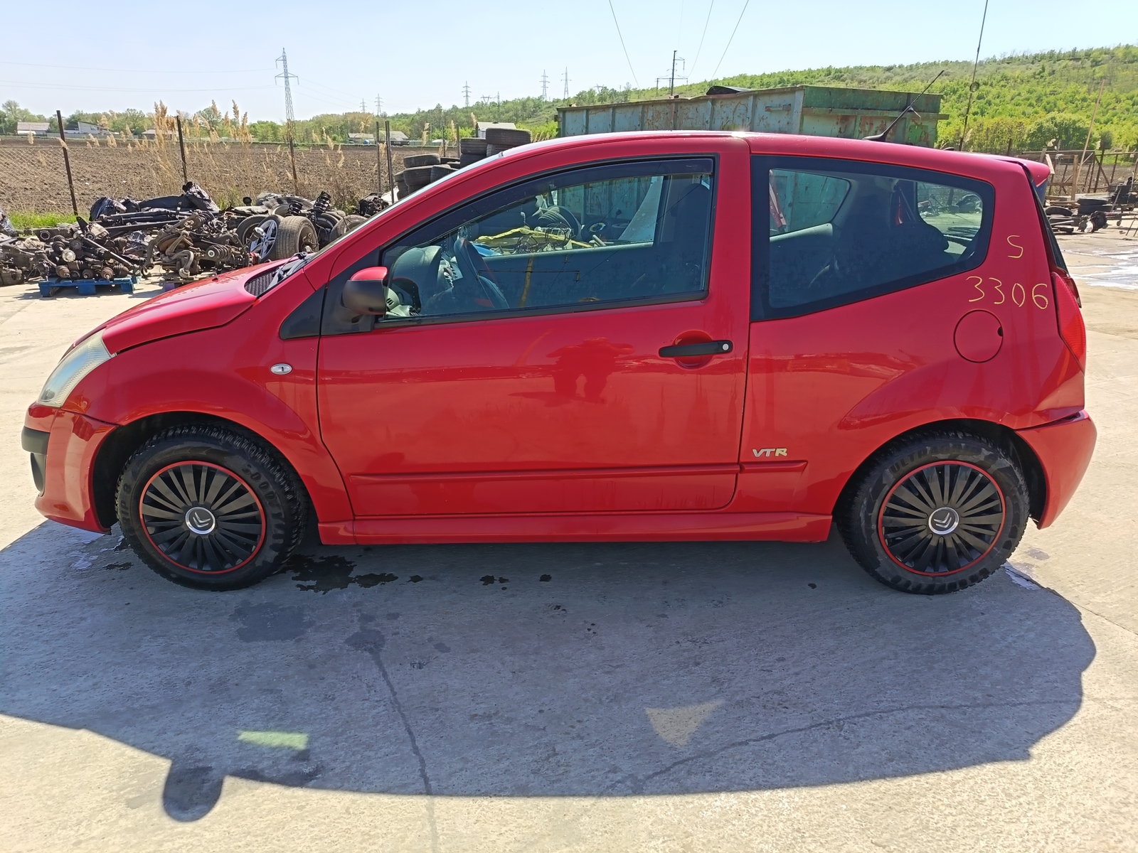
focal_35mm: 24
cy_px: 426
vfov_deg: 56.8
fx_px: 789
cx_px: 569
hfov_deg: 71.6
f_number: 1.75
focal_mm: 5.25
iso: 100
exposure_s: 1/269
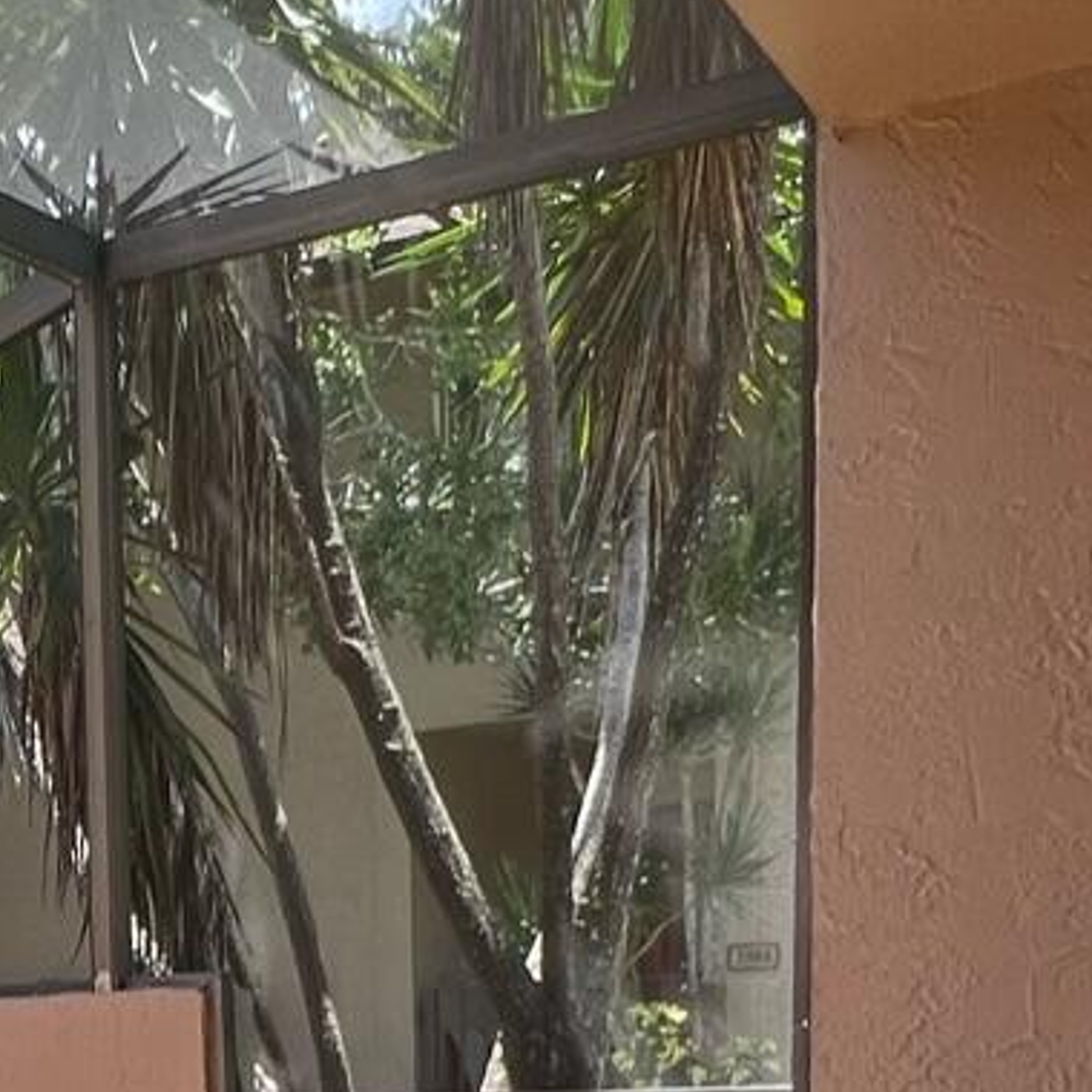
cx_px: -283
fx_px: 2213
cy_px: 1356
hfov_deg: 24.6
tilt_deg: -8.5
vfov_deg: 24.7
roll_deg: +3.2
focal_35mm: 62
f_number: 1.8
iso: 32
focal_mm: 1.57
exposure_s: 1/344
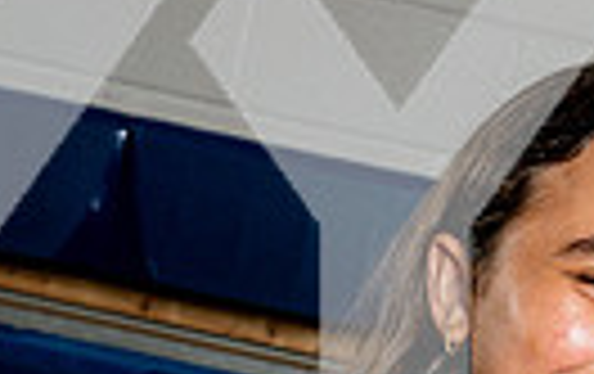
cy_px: 696
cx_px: 598
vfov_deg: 7.5
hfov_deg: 12.2
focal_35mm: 170
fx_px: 2757
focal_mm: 38
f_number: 8
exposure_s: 1/250
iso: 320
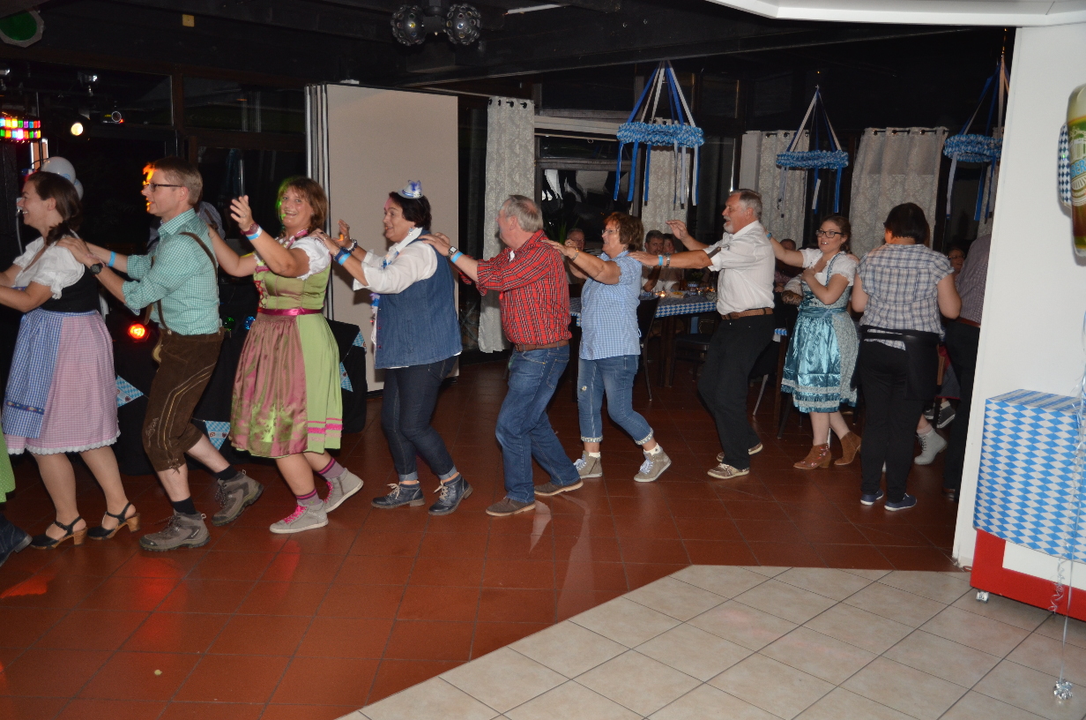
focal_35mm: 28
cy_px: 360
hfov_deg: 64.7
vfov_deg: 45.5
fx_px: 858
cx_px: 543
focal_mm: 19
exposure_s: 1/60
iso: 800
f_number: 4
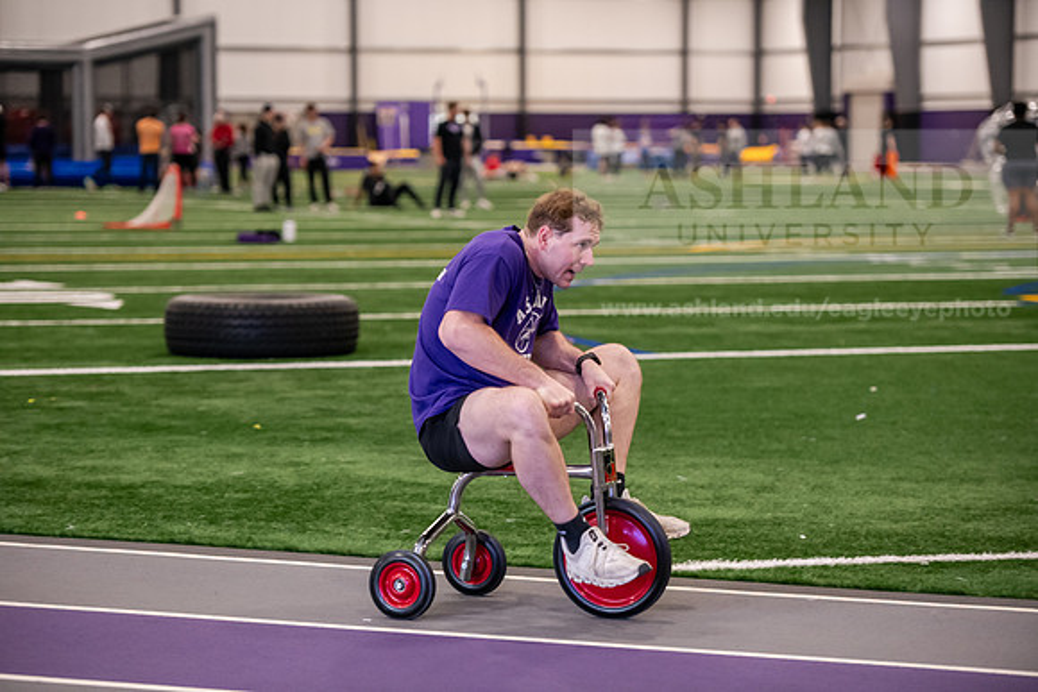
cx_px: 519
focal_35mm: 116
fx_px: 3345
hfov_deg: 17.6
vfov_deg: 11.8
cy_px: 346
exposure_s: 1/200
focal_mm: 116
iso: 2000
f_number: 3.2
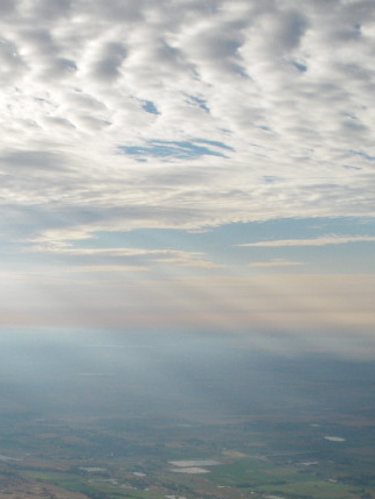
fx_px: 1026
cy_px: 322
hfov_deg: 20.2
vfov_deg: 27.3
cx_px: 16
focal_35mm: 71
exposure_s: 1/500
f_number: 6.6
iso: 100
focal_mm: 6.3
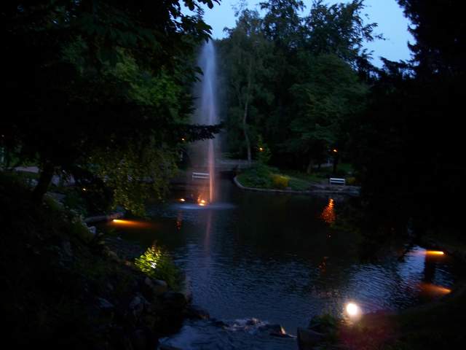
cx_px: 233
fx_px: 498
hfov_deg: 50.1
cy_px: 175
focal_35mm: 37
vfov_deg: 38.7
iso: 200
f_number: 2.8
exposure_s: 1/8
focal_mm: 7.8
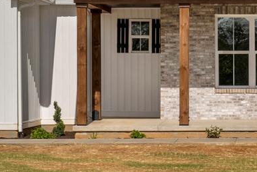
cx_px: 274
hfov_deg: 12.7
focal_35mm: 159
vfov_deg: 8.6
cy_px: 86
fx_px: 1136
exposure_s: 1/1000
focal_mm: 30
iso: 640
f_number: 8
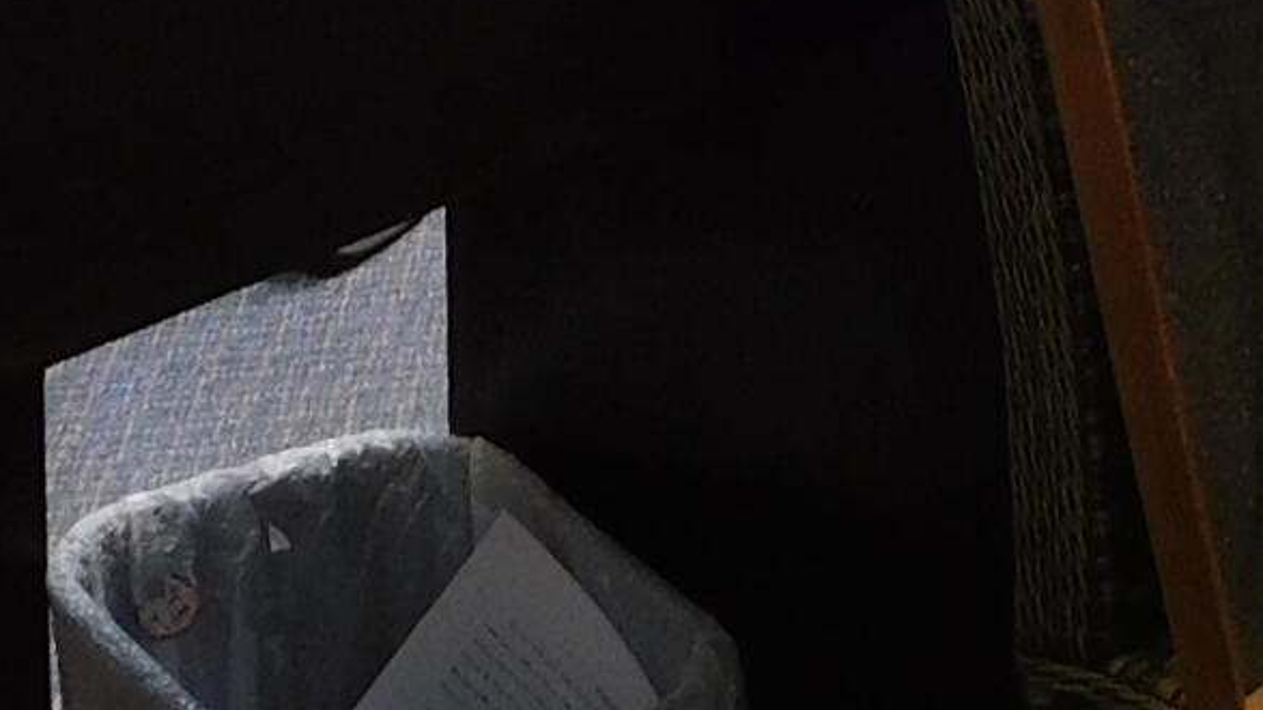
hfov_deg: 16.4
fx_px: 4286
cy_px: -1087
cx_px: 1312
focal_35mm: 128
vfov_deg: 8.5
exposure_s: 1/30
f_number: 3
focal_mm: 4
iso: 200
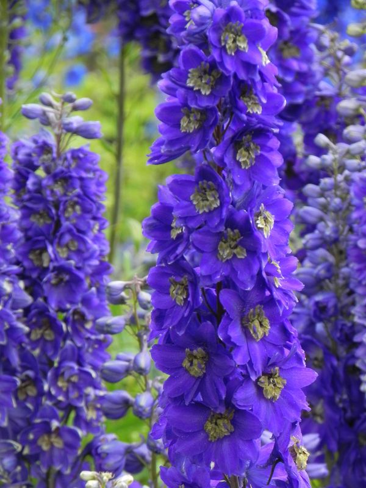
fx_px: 5315
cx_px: 183
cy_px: 244
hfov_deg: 3.9
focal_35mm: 377
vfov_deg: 5.3
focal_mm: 67.2
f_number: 5.6
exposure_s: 1/80
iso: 160
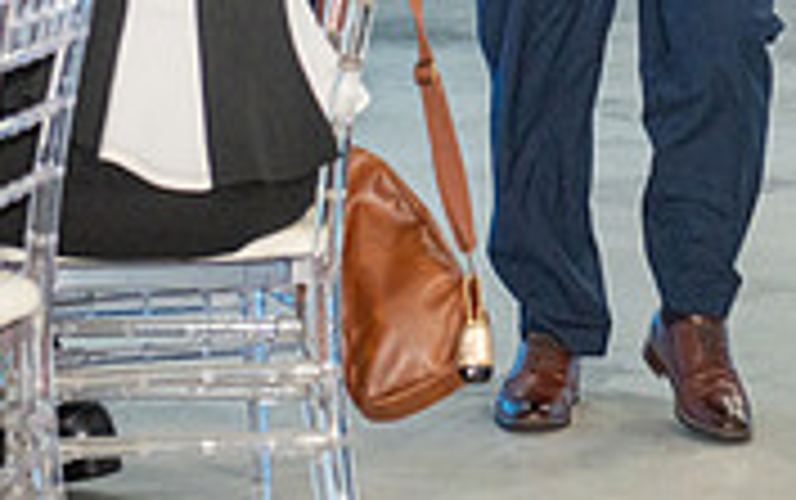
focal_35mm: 262
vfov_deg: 5.0
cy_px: -351
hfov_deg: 8.0
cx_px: 602
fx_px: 5689
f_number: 3.2
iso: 1000
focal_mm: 70
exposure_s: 1/160
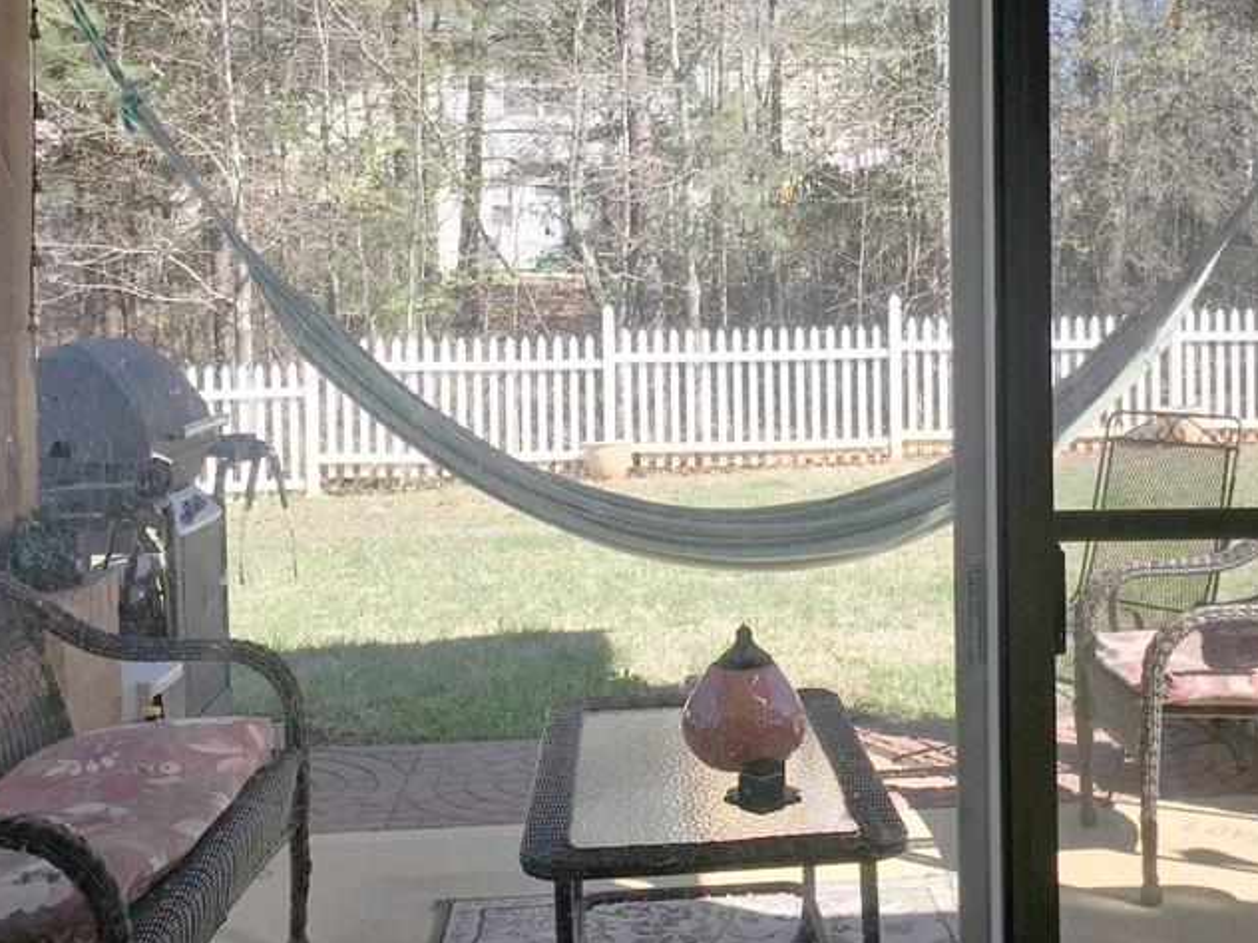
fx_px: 1708
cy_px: 283
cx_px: 774
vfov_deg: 30.5
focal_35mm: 47
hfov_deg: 40.2
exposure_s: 1/651
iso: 25
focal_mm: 4.15
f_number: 2.2
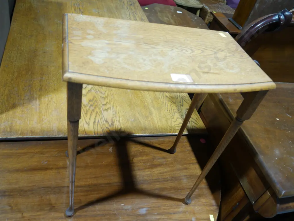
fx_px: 272
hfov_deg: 56.8
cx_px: 147
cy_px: 110
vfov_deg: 44.2
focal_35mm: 32
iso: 500
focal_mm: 16
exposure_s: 1/60
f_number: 3.6
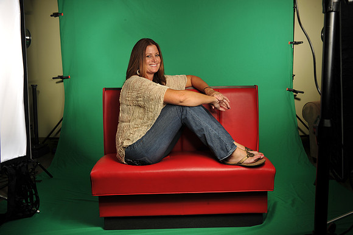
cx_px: 176
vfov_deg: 37.8
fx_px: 343
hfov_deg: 54.5
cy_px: 118
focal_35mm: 35
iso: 200
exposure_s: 1/125
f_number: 8
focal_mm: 35
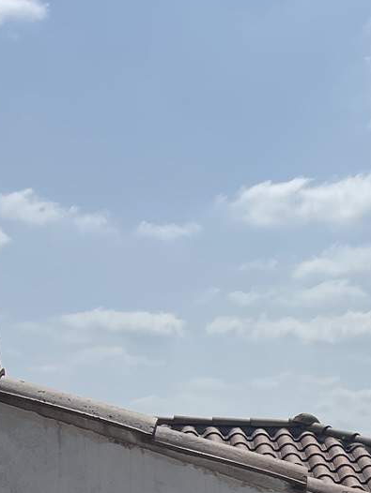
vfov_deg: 19.0
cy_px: 660
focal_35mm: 95
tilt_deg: -6.4
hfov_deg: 15.0
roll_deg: -1.3
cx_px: 451
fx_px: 1356
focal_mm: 5.1
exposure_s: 1/10989
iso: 32
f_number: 1.6
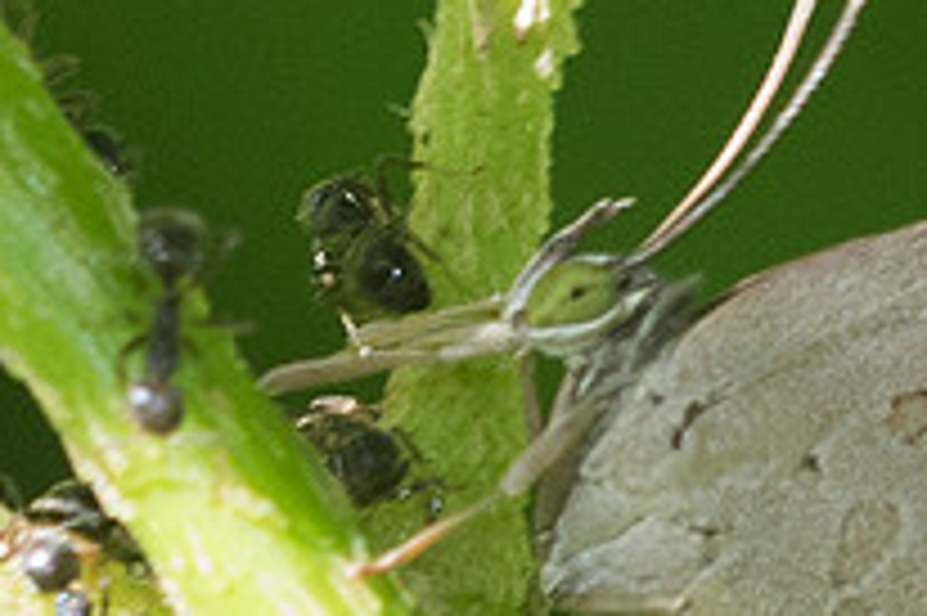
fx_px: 52358
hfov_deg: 1.0
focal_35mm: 2035
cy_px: 656
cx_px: 1269
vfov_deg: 0.7
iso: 800
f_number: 8
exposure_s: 1/250
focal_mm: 150
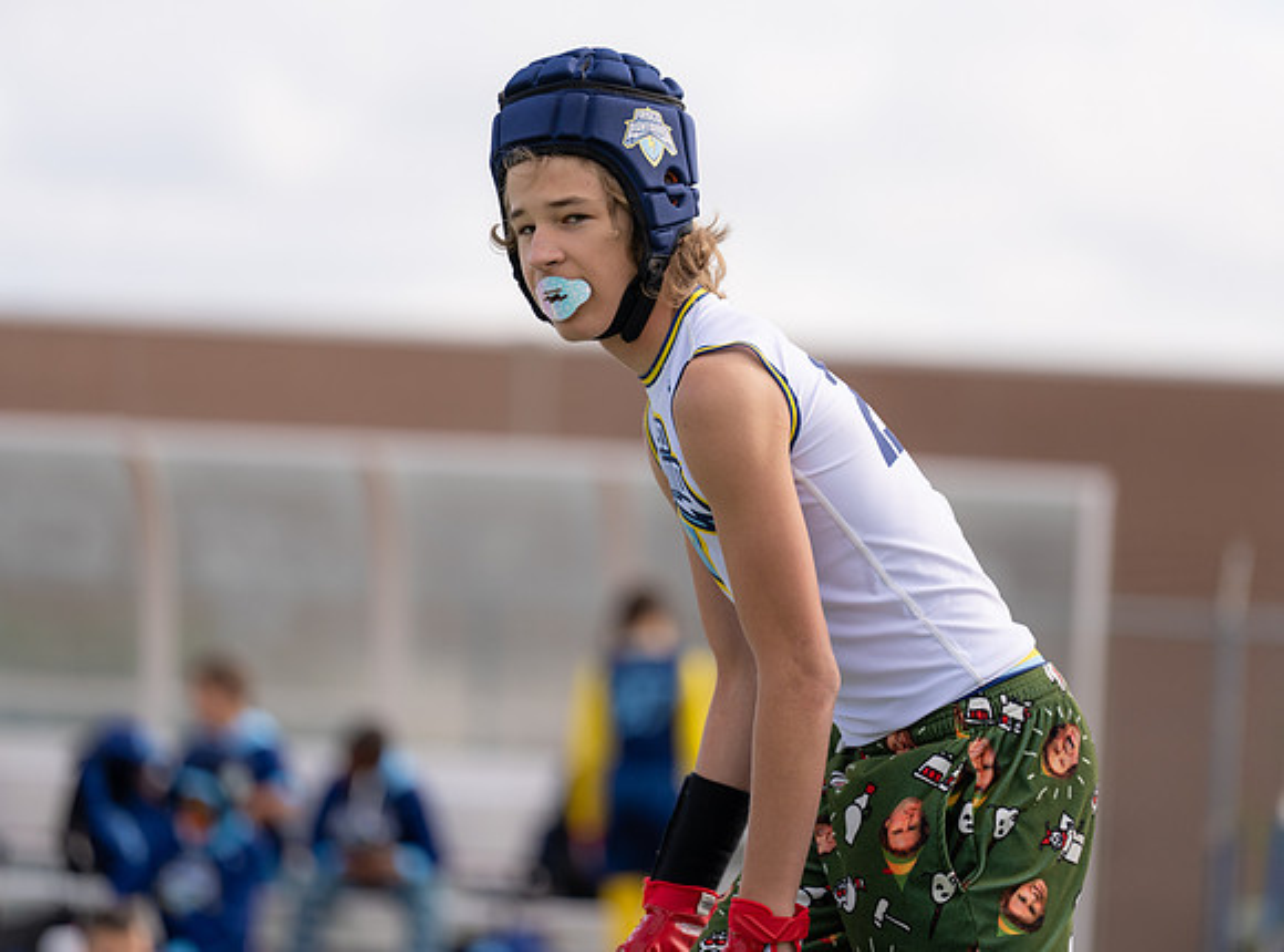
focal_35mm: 206
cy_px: 472
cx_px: 720
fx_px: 7600
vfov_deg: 7.2
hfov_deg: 9.7
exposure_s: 1/1600
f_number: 2.8
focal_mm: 178
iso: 100
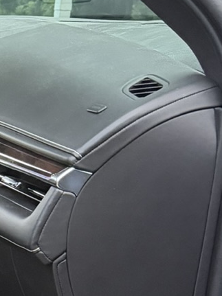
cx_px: -276
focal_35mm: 114
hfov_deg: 11.2
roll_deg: -2.1
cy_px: 308
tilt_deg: -19.3
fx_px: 975
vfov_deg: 16.8
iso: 800
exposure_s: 1/60
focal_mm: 6.76
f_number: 1.78
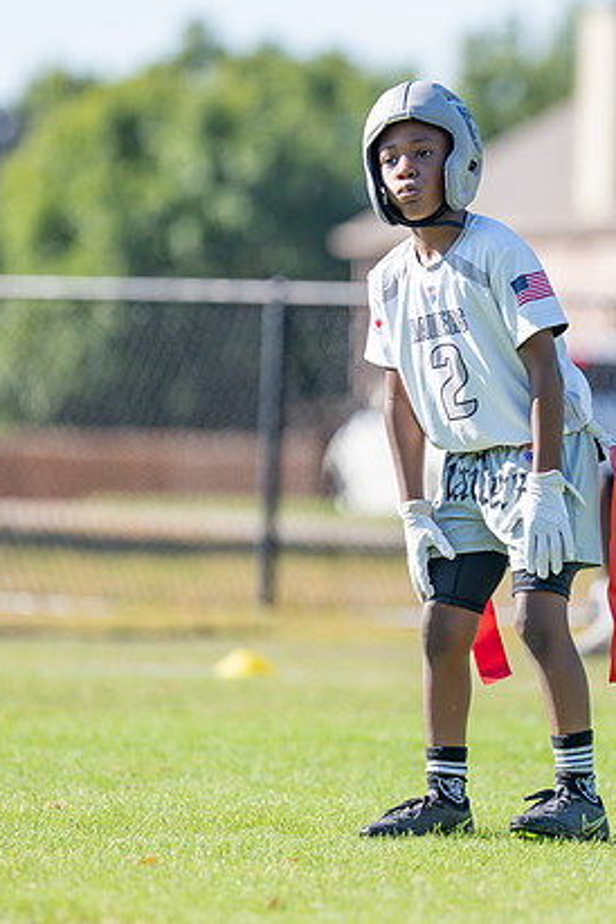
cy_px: 434
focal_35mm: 425
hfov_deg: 3.2
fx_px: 10907
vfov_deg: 4.9
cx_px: 474
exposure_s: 1/2000
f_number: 2.8
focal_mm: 200
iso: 250
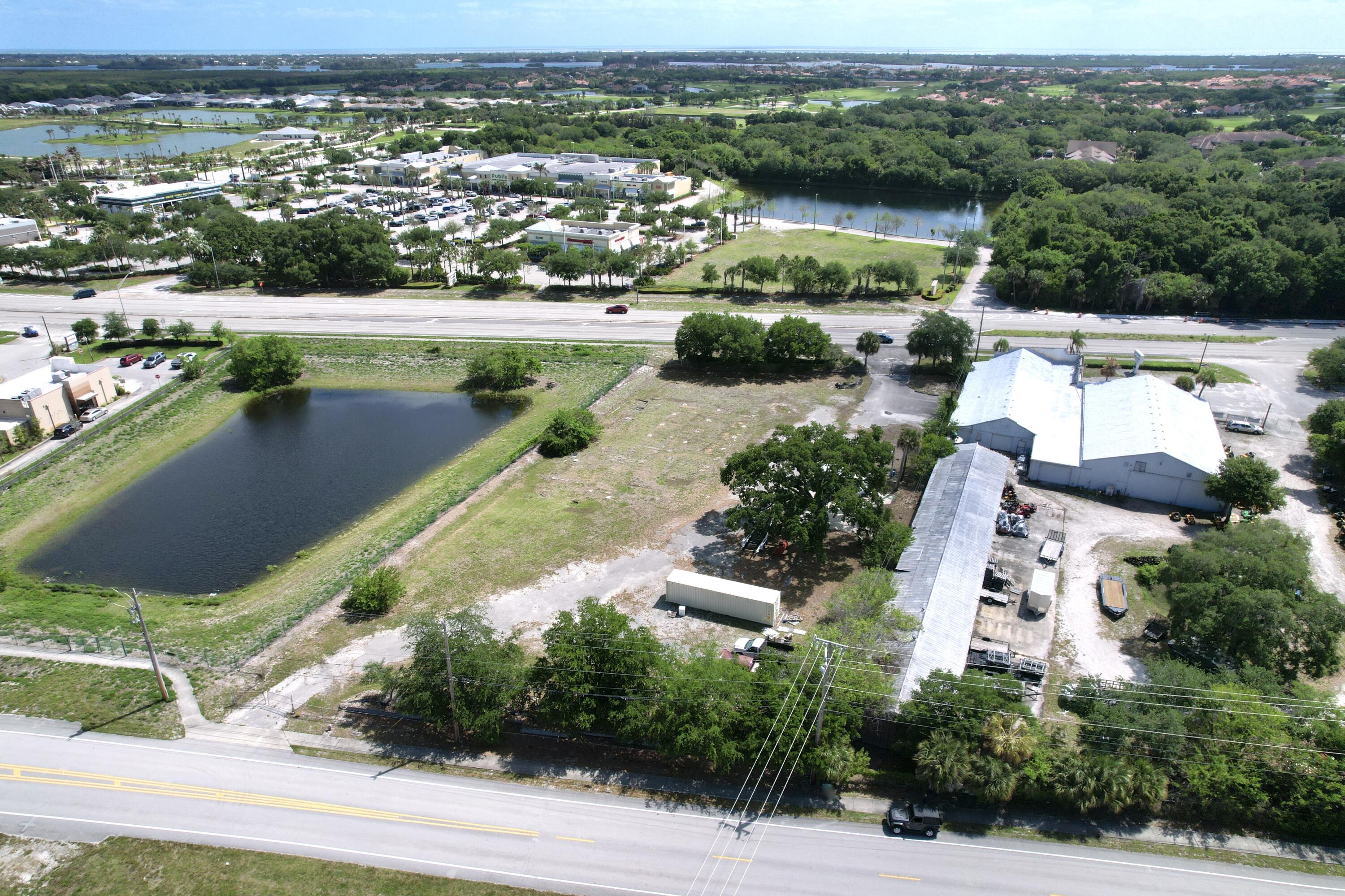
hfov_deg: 78.6
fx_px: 822
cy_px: 448
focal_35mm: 22
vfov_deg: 57.2
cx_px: 672
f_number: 2.8
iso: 100
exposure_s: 1/4000
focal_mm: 8.38
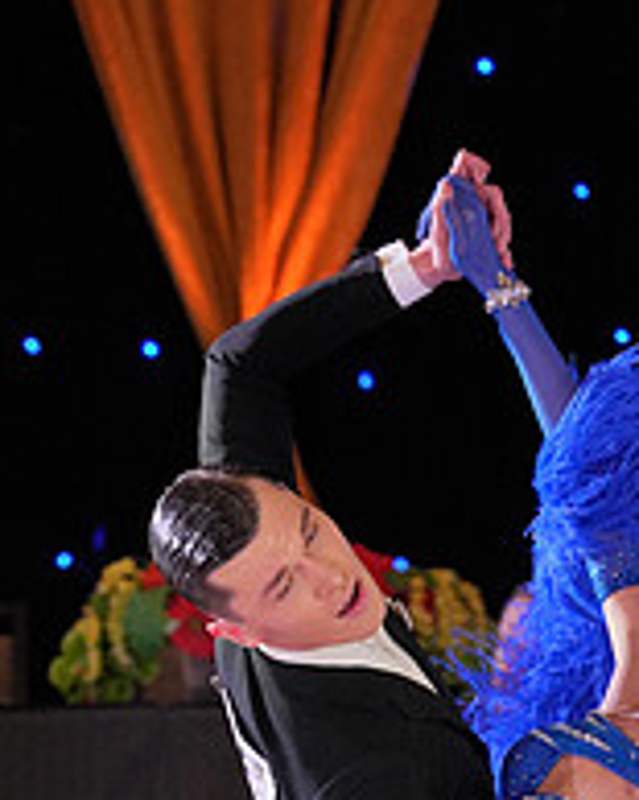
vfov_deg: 4.8
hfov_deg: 3.9
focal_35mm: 398
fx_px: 9416
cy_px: 1118
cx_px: 505
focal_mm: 142
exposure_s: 1/500
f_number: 4
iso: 2500
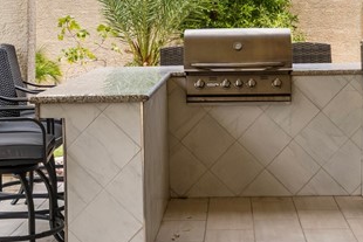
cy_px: -11
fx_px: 989
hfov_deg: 20.7
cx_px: 235
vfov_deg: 13.7
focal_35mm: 98
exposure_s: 1/8000
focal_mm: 28
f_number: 8
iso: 400
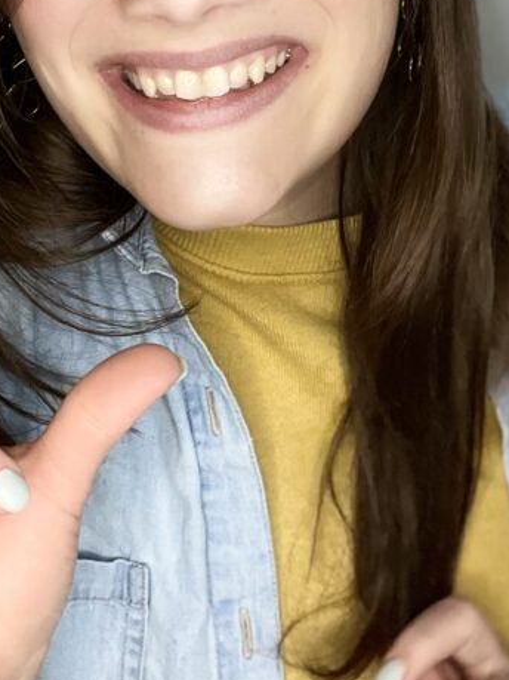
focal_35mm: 67
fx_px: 1314
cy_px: 120
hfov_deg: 21.9
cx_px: 179
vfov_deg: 28.3
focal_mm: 2.71
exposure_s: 1/60
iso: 200
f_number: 2.2
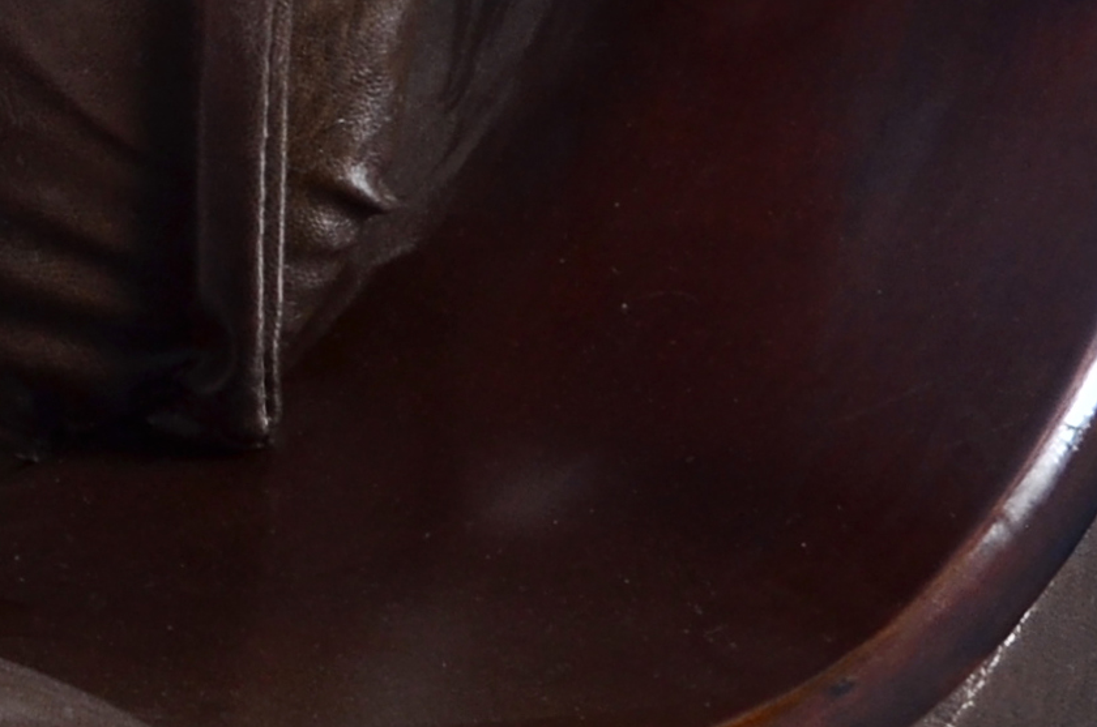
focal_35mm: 220
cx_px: -1638
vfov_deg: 6.1
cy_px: -607
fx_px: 6690
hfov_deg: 8.5
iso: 200
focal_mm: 25
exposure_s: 1/125
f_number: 7.1
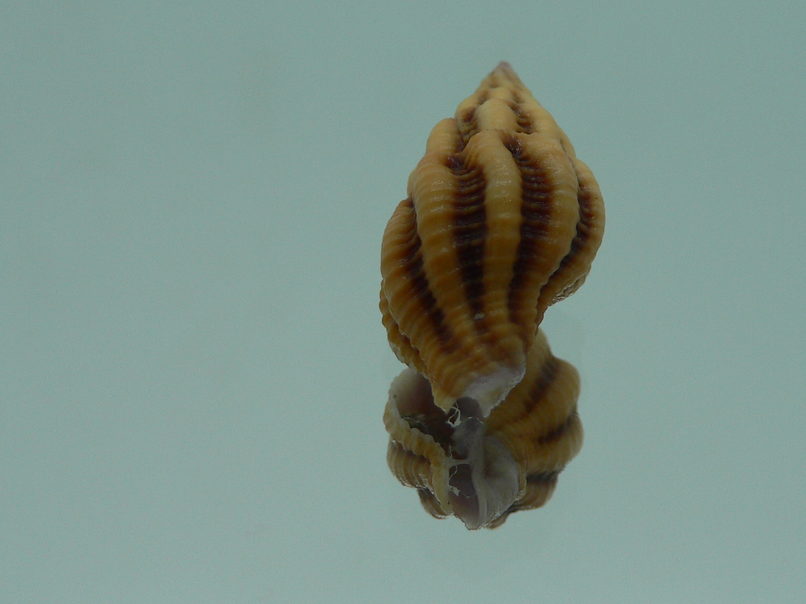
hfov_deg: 41.1
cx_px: 475
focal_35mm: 46
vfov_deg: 31.5
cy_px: 284
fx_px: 1071
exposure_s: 1/60
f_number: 2.8
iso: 80
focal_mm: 4.6
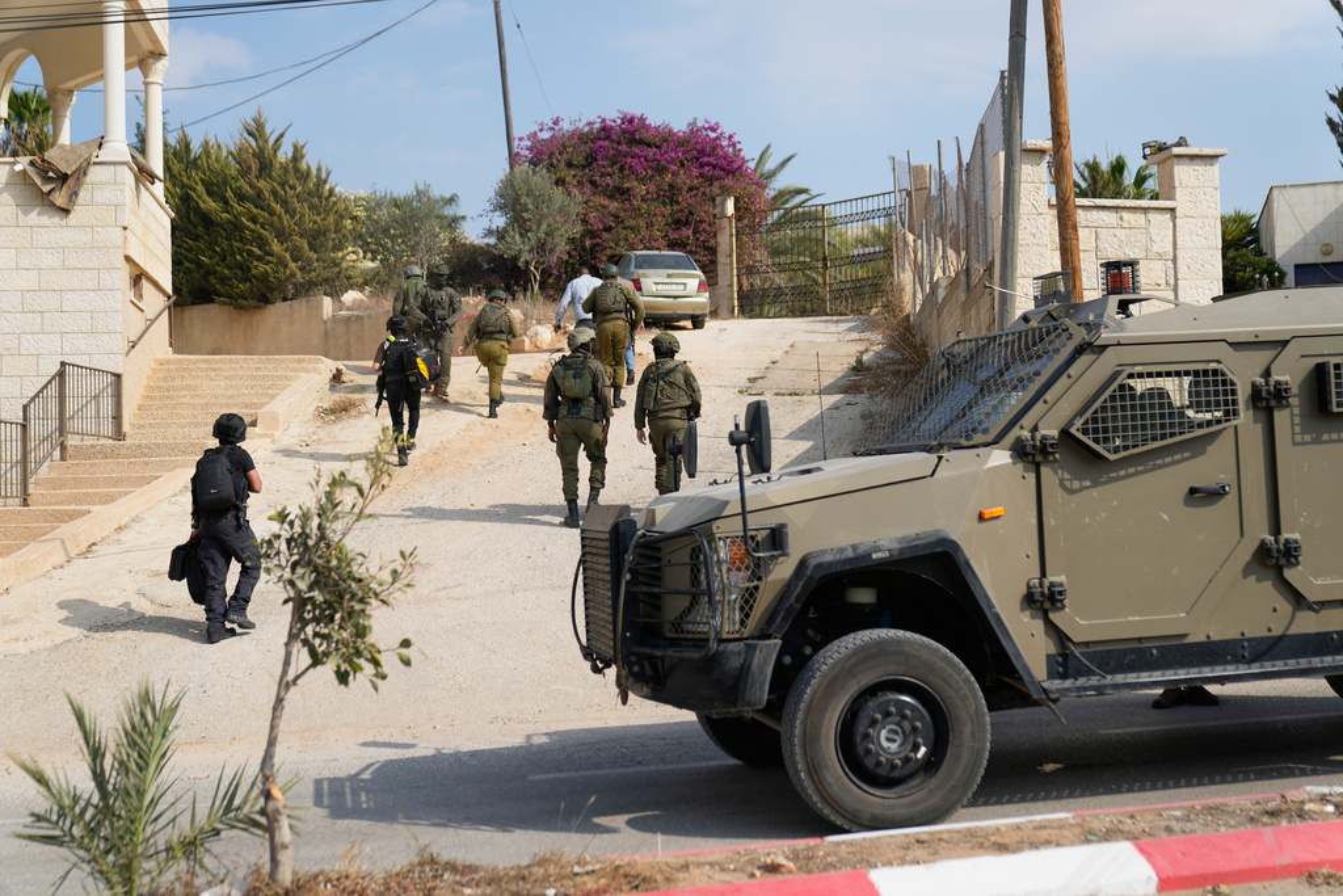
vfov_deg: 28.7
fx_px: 1753
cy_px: 448
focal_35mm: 47
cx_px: 672
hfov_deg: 41.9
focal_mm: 47
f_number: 2.8
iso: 100
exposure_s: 1/2500
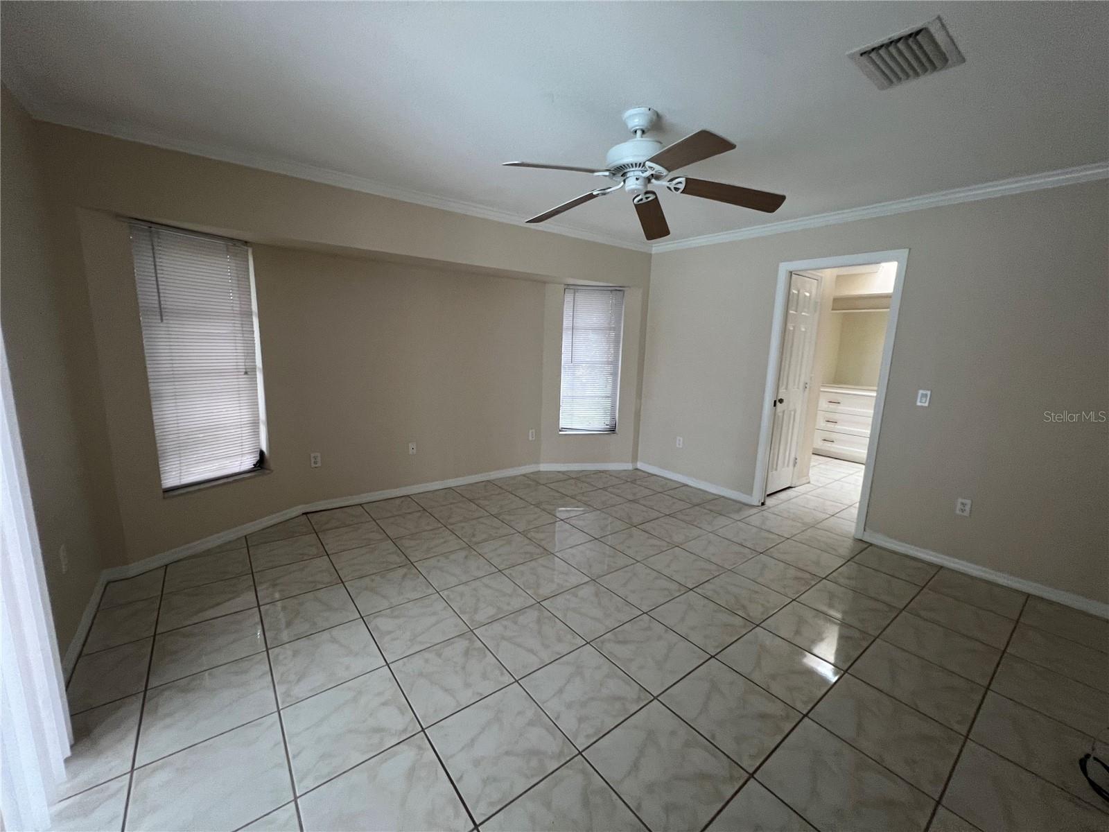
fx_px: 416
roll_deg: -2.3
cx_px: 554
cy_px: 416
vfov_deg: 89.9
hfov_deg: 106.2
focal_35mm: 13
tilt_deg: -9.6
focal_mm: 1.57
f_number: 1.8
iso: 200
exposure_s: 1/60
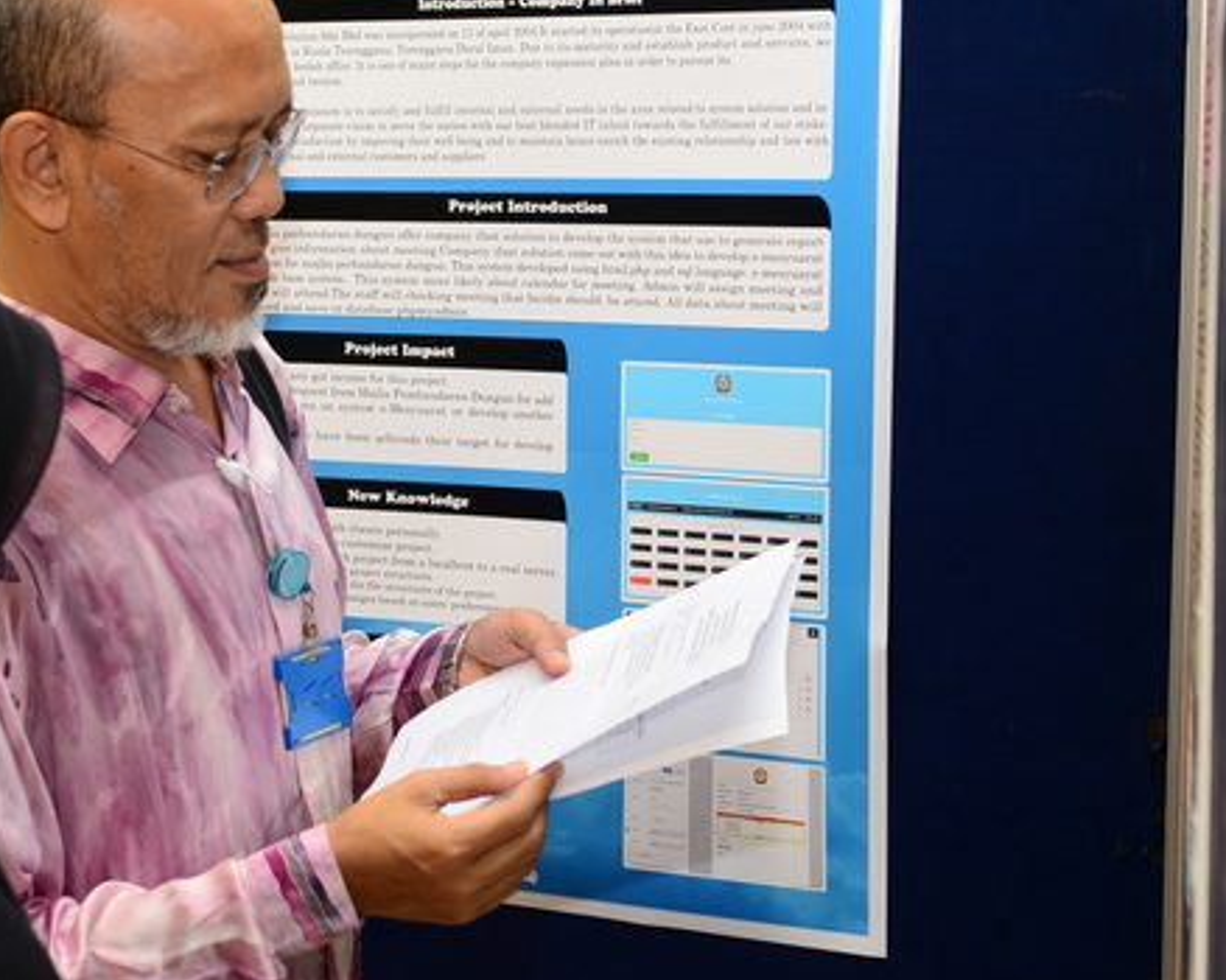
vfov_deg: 19.6
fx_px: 2829
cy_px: 437
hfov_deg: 24.2
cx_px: 341
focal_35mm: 78
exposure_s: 1/60
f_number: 4.5
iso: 500
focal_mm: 38
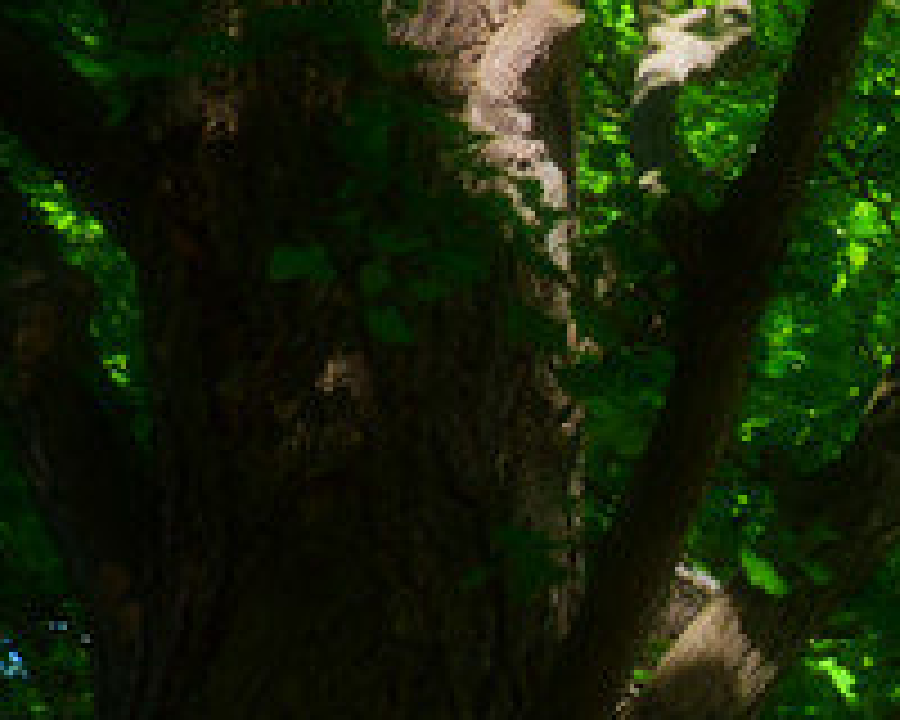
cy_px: 1411
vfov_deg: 4.5
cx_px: 2146
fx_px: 8950
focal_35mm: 336
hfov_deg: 5.6
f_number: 2.8
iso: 100
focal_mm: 70
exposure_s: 1/125
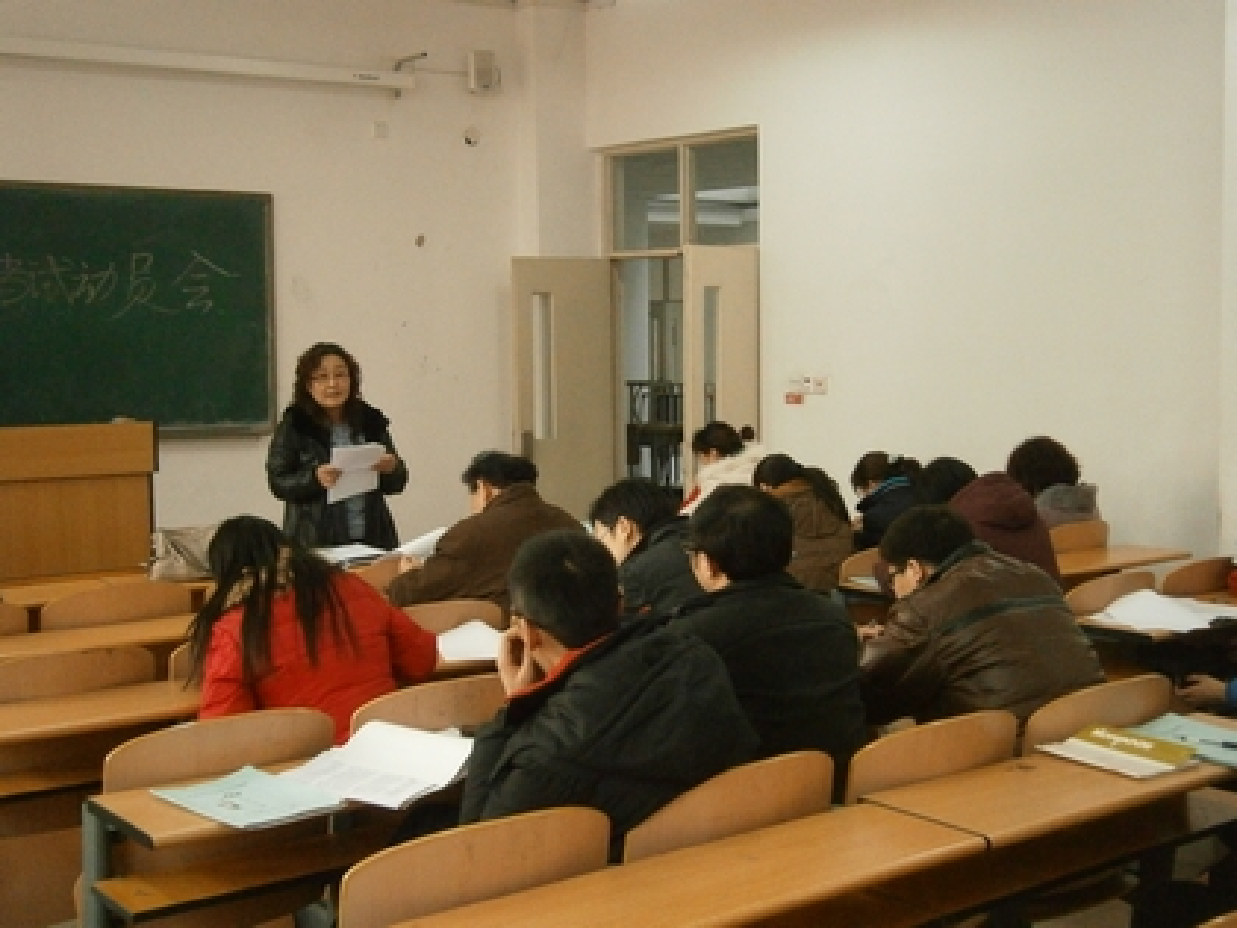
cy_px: 464
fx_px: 1680
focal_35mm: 47
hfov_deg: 40.4
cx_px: 618
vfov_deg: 30.9
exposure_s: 1/160
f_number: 3.4
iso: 800
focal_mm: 8.3
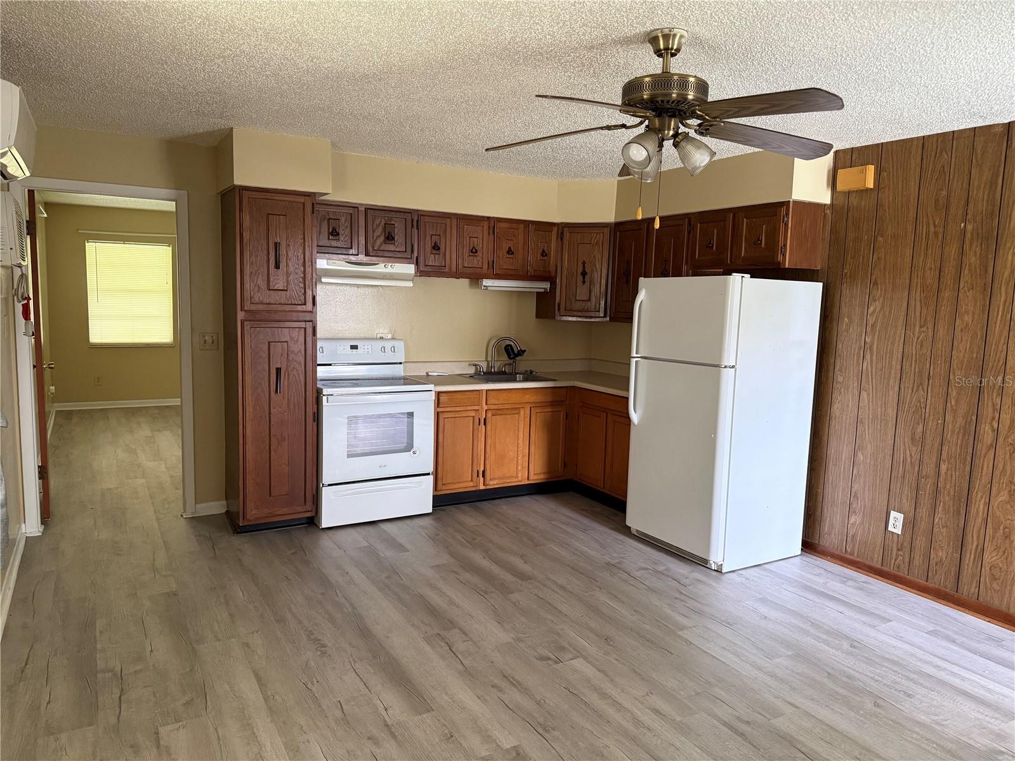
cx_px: 508
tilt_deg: -6.3
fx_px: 704
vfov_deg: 56.8
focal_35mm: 24
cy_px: 380
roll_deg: -2.0
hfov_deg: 71.6
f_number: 1.78
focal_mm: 6.76
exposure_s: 1/60
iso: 400
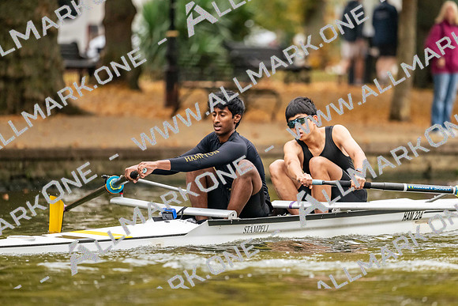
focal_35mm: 400
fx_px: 5090
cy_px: 153
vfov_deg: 3.4
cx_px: 229
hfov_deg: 5.2
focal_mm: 400
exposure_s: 1/2500
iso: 4000
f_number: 4.5
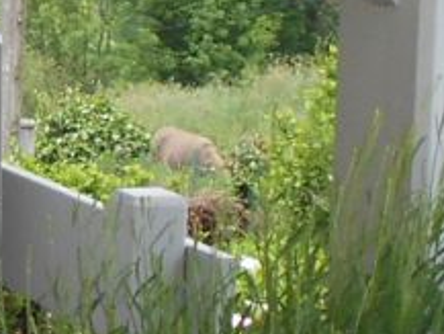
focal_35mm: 192
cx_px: -522
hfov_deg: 9.4
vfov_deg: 7.7
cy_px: -68
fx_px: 2464
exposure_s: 1/400
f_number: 3.2
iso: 80
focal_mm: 4.6
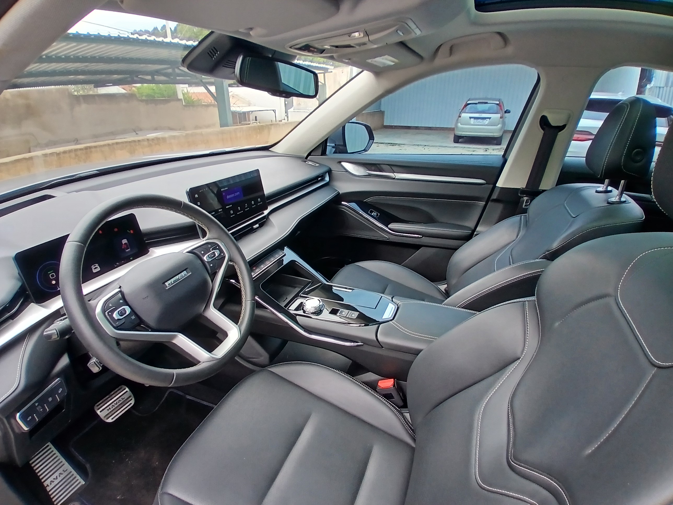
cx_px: 336
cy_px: 252
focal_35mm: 17
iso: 50
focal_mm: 1.4
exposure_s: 1/120
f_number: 2.2
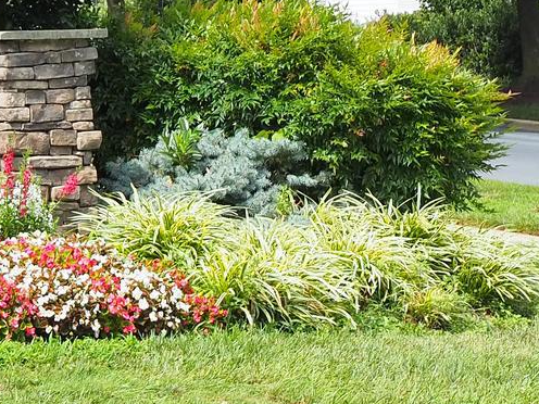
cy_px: -108
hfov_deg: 14.6
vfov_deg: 11.0
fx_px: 2055
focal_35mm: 132
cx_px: -66
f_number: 5
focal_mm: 16
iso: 200
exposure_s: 1/400
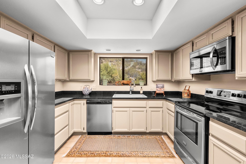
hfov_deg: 100.4
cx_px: 123
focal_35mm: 15
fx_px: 102
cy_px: 82
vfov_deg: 77.3
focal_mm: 10
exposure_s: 1/40
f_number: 11
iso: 1000
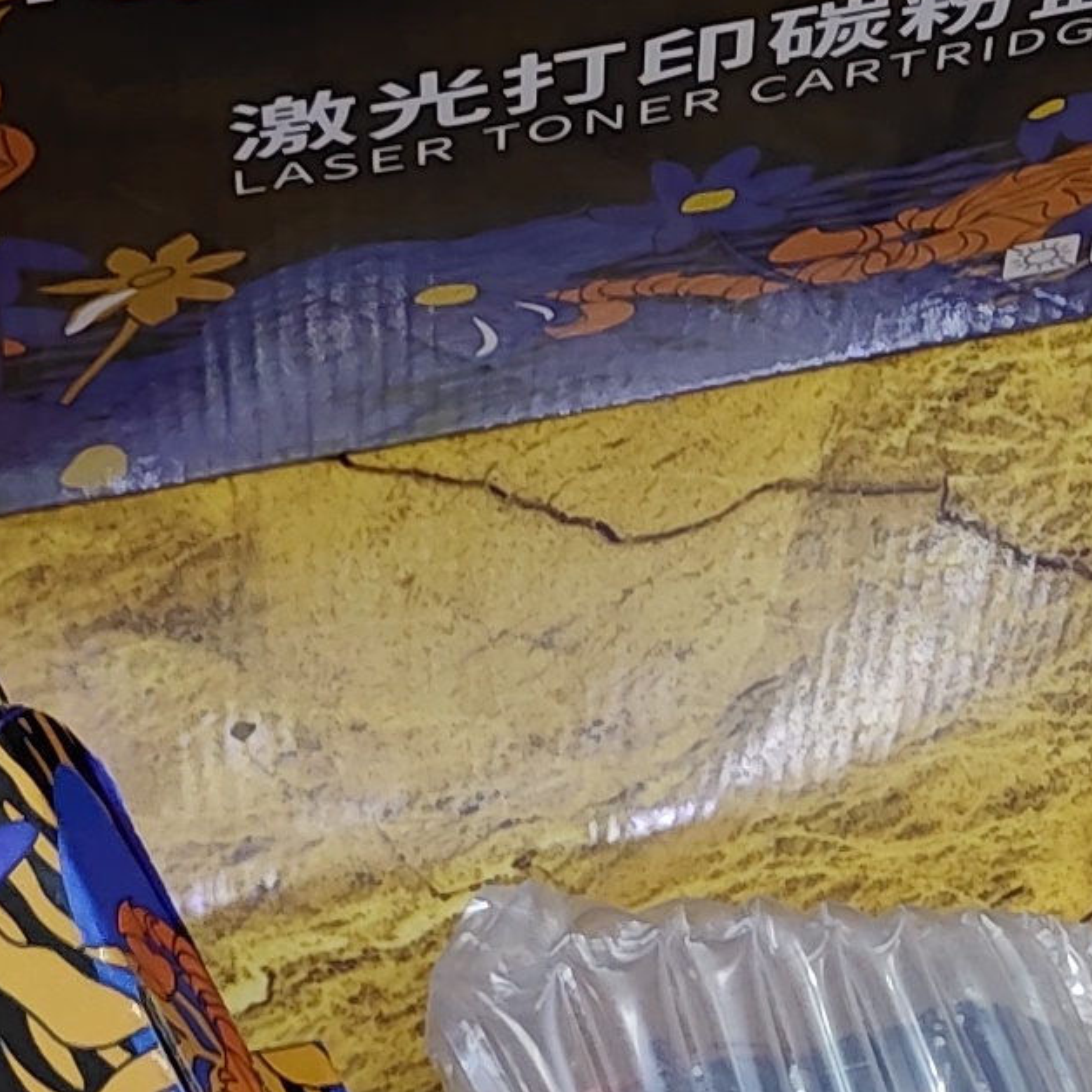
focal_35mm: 202
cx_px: 1221
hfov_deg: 8.6
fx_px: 7209
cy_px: 789
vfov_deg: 8.7
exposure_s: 1/36
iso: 2000
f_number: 1.59
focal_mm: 8.29
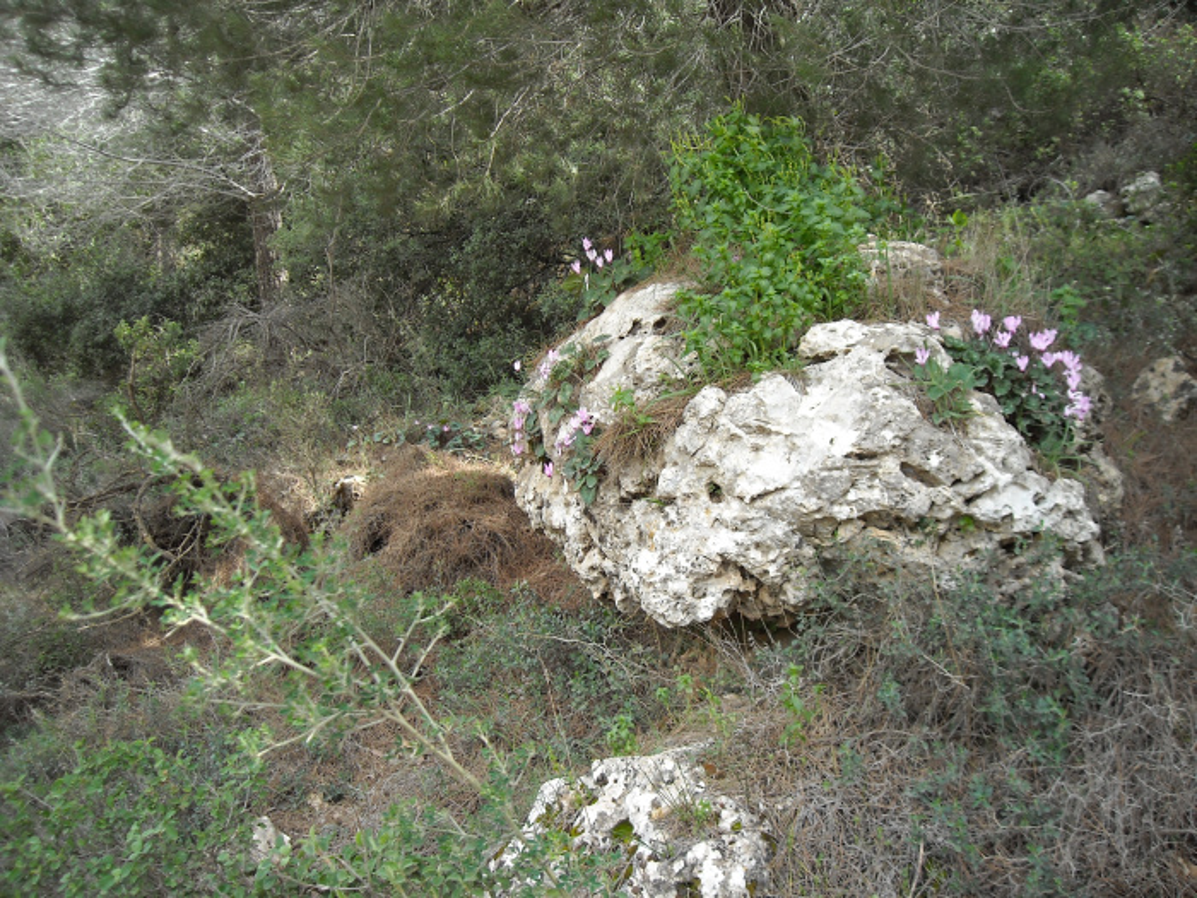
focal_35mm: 35
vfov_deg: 40.7
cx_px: 598
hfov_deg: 52.6
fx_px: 1210
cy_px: 449
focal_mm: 5.7
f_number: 2.8
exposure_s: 1/176
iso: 64
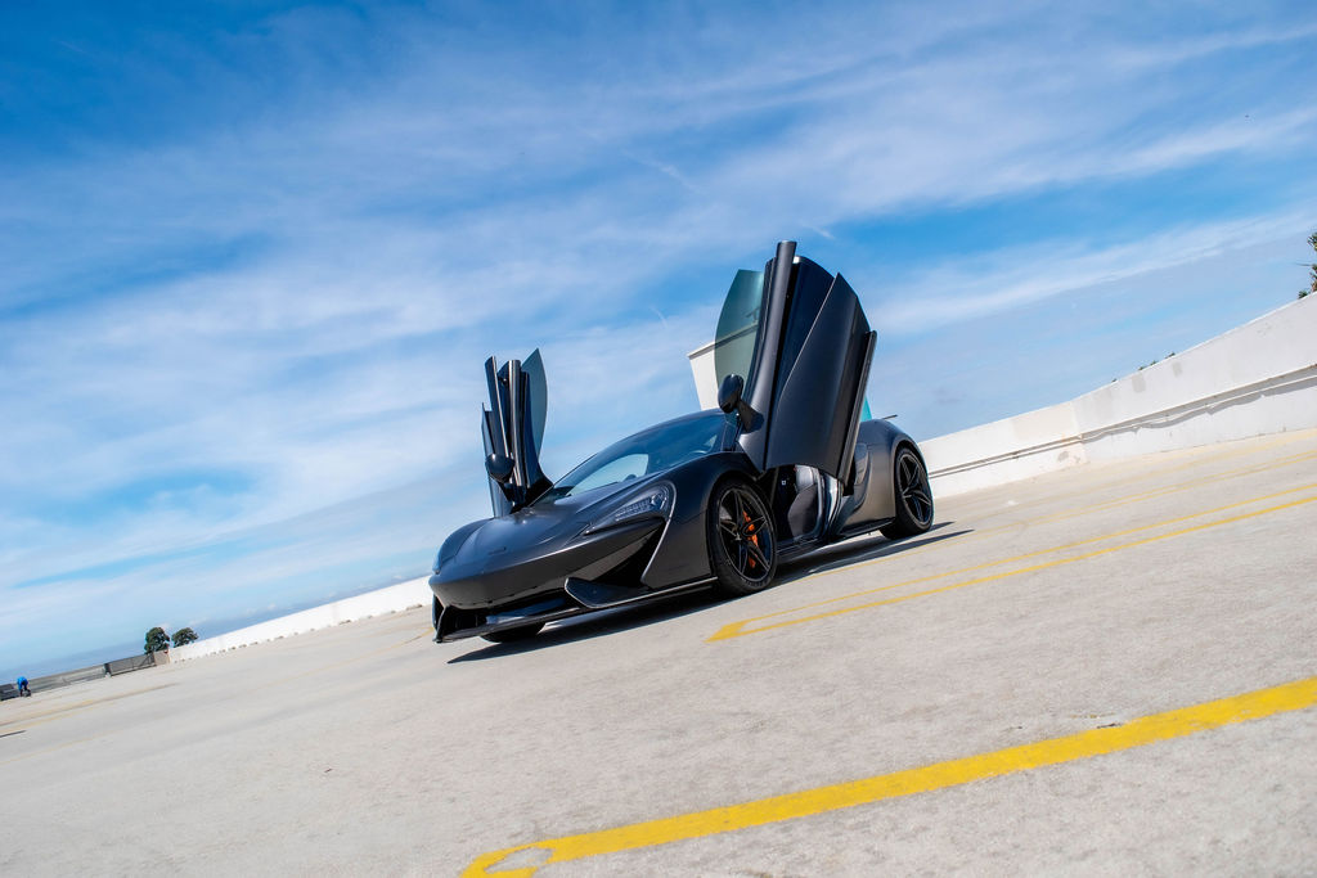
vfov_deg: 47.9
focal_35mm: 27
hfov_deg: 67.4
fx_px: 988
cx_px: 658
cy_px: 439
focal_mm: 18
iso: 360
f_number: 8
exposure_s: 1/2000
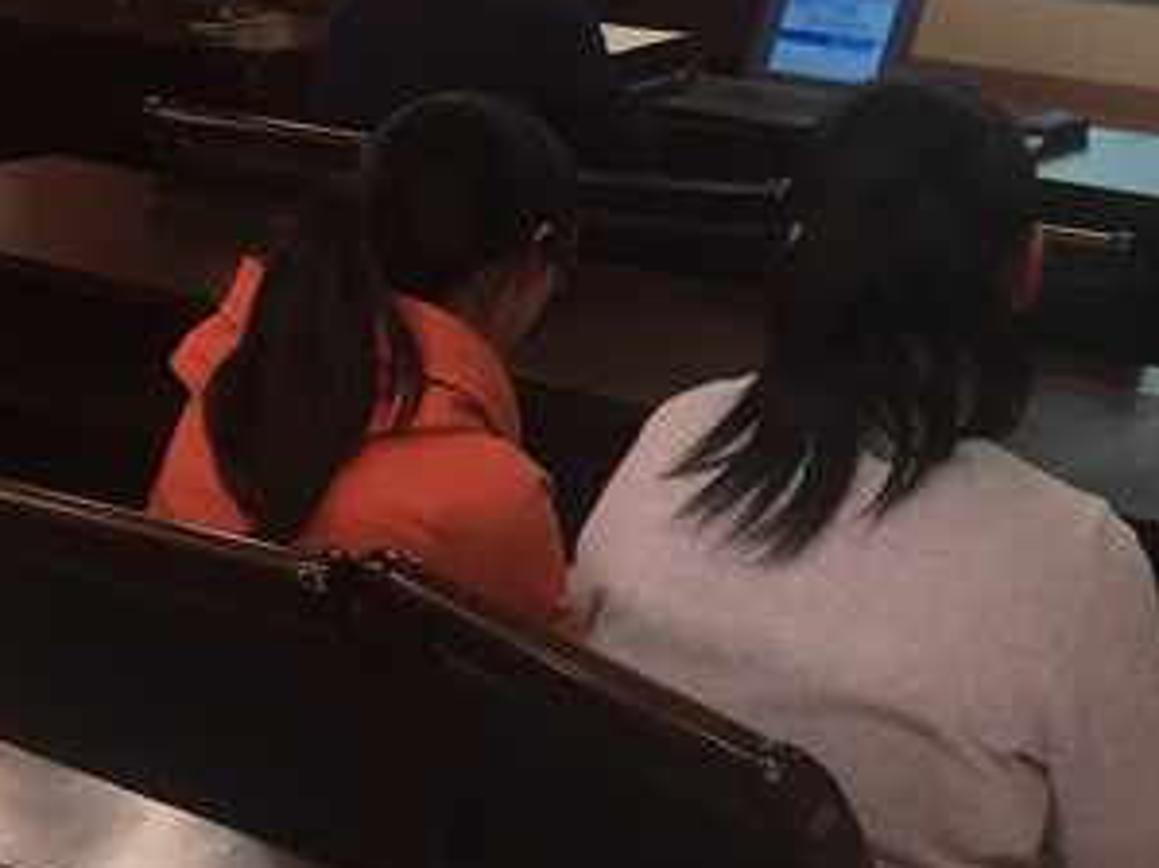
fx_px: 2276
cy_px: 48
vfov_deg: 21.0
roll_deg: -0.7
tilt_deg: -8.8
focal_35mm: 68
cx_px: 911
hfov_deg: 28.0
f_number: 2.2
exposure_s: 1/33
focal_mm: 4.15
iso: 125
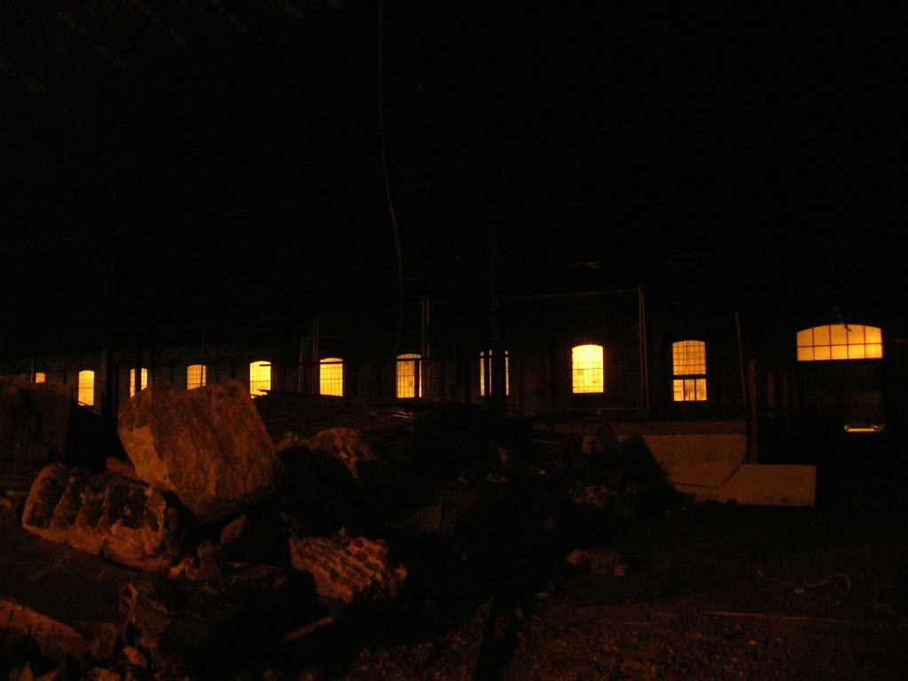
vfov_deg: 41.8
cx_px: 454
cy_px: 340
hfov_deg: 54.0
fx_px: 892
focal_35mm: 34
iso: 200
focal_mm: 5.7
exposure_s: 2
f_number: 2.9
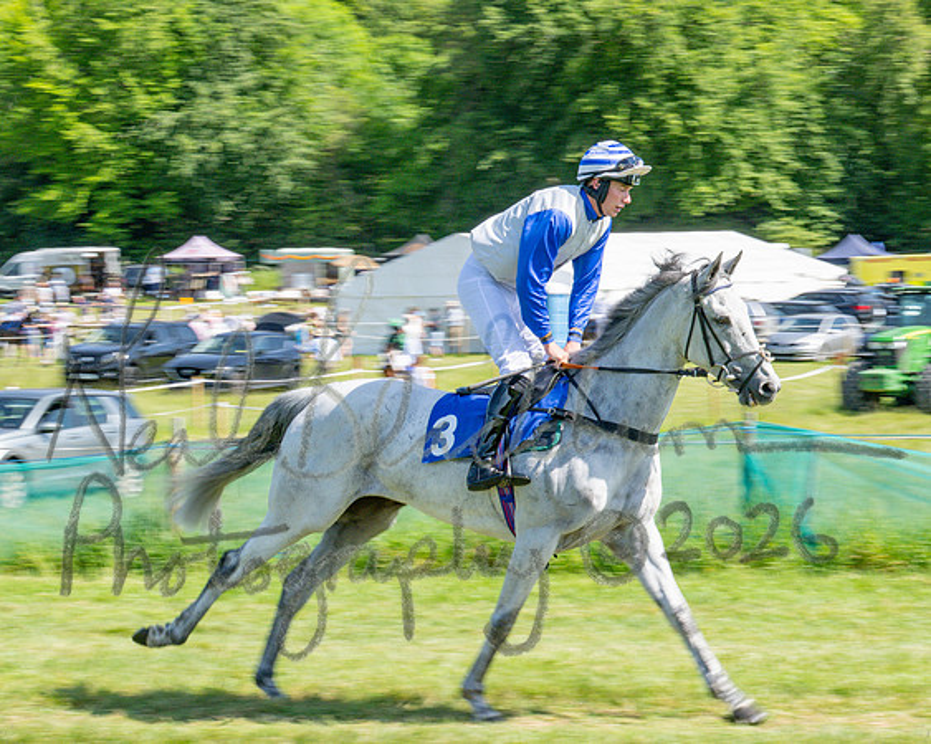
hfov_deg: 16.3
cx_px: 514
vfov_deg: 13.0
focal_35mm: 118
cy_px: 372
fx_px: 3259
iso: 200
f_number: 18
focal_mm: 70
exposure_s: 1/160
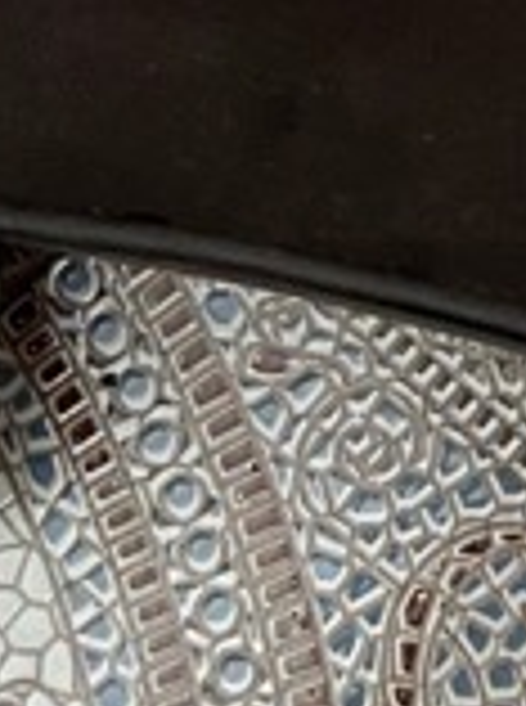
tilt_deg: -78.5
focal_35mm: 166
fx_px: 3377
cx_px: 1133
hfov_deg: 8.4
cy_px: -710
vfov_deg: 10.9
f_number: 1.5
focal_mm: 5.7
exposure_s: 1/33
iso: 640
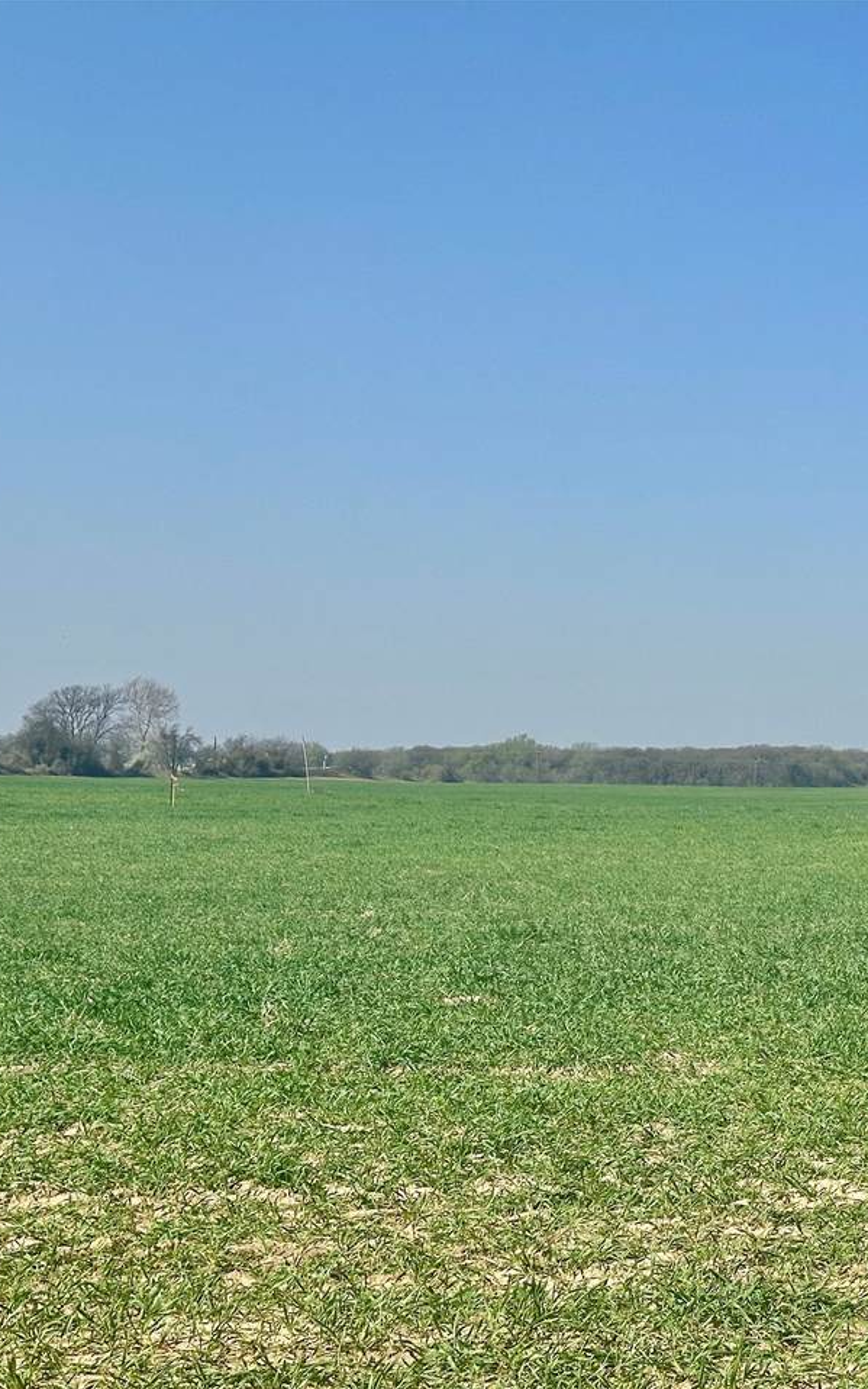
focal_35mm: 68
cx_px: 906
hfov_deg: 18.6
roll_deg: -1.4
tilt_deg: +2.9
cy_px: 694
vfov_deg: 30.2
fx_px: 2573
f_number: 1.78
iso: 64
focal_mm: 6.86
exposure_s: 1/5263
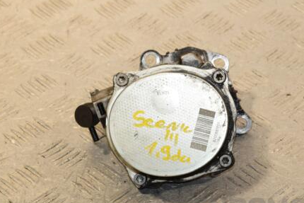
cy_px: 115
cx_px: 181
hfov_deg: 14.8
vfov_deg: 9.9
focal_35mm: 138
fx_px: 1166
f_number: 8
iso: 800
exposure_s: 1/200
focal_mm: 66
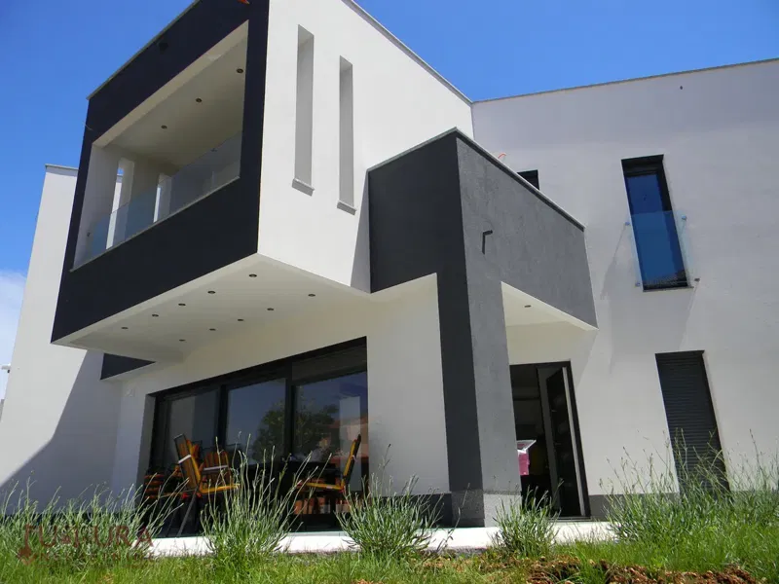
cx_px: 390
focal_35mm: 28
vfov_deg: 49.7
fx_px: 630
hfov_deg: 63.4
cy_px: 292
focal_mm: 5
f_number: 7
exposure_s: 1/244
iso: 80
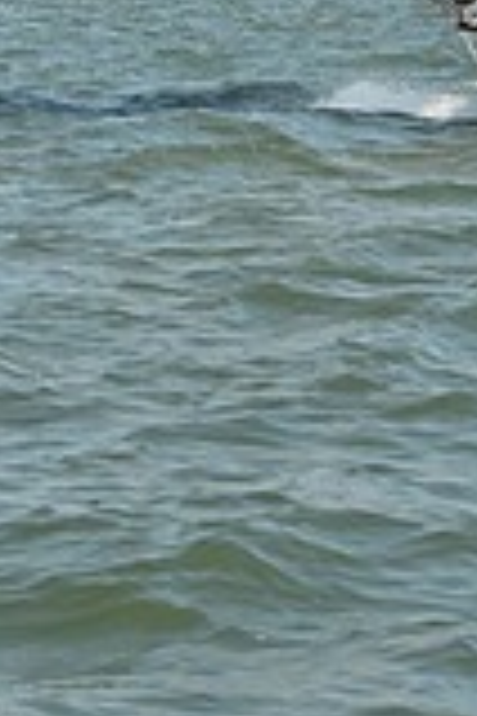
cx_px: 286
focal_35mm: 256
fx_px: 5088
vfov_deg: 7.8
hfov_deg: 5.4
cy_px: -536
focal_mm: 70
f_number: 10
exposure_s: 1/1250
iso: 320
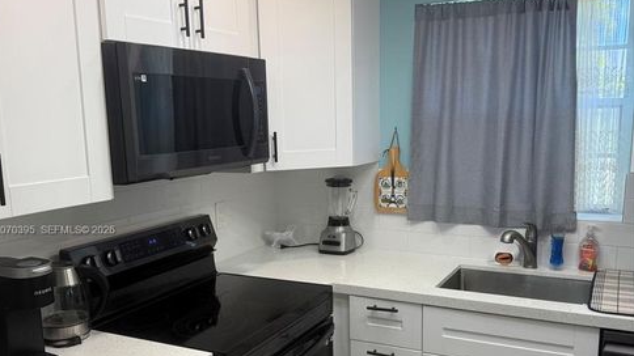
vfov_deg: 32.6
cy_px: 231
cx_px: 308
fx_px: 605
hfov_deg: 55.3
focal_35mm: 36
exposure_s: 1/257
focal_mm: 6.76
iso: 100
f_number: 1.78
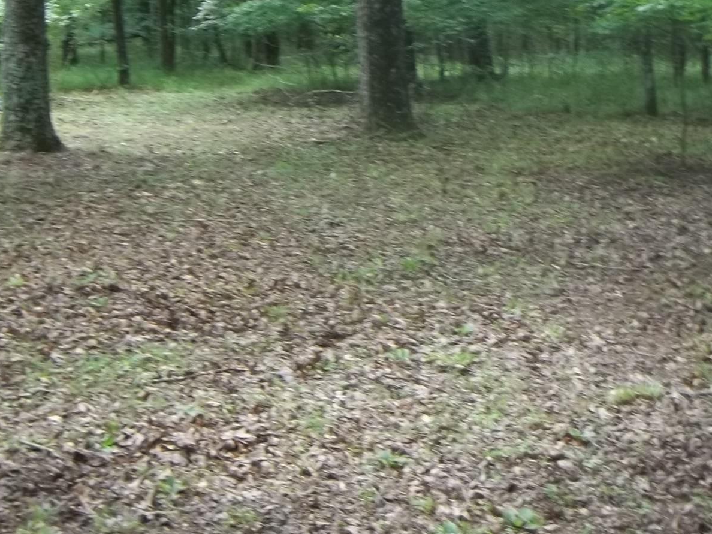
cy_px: 21
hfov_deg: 24.2
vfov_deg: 18.0
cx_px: 521
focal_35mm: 80
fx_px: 1645
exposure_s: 1/40
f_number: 3.3
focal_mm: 5.9
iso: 64
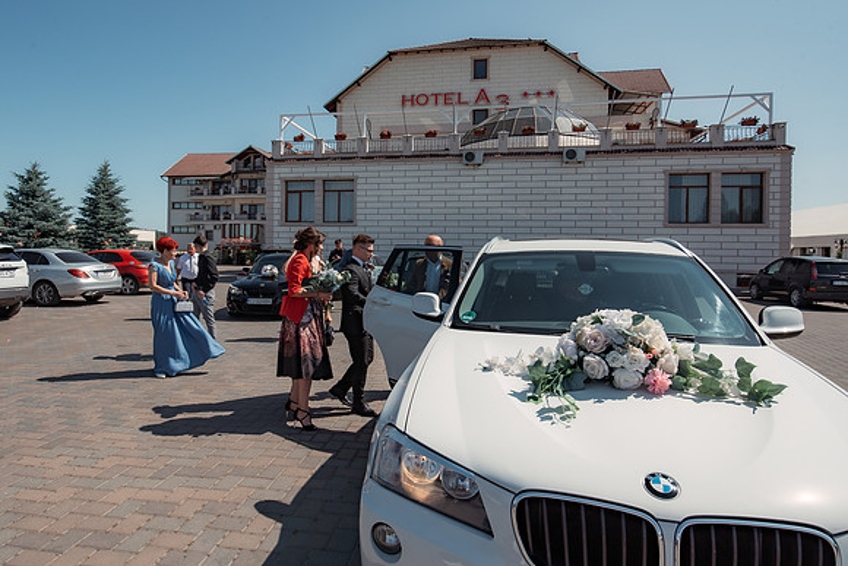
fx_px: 500
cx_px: 382
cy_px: 259
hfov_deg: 80.4
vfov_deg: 59.0
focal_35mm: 21
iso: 100
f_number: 10
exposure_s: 1/800
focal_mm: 19
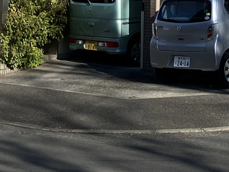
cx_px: 151
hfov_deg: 14.1
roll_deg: -0.3
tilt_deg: +11.0
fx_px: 926
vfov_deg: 9.6
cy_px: -220
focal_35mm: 140
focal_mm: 3.99
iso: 32
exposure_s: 1/1389
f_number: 1.8
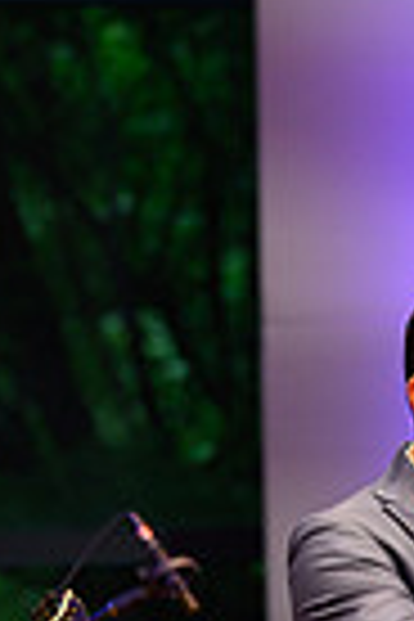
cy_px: 878
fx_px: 11229
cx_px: 612
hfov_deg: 2.1
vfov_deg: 3.2
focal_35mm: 651
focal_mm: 200
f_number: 5.6
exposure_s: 1/200
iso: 1600
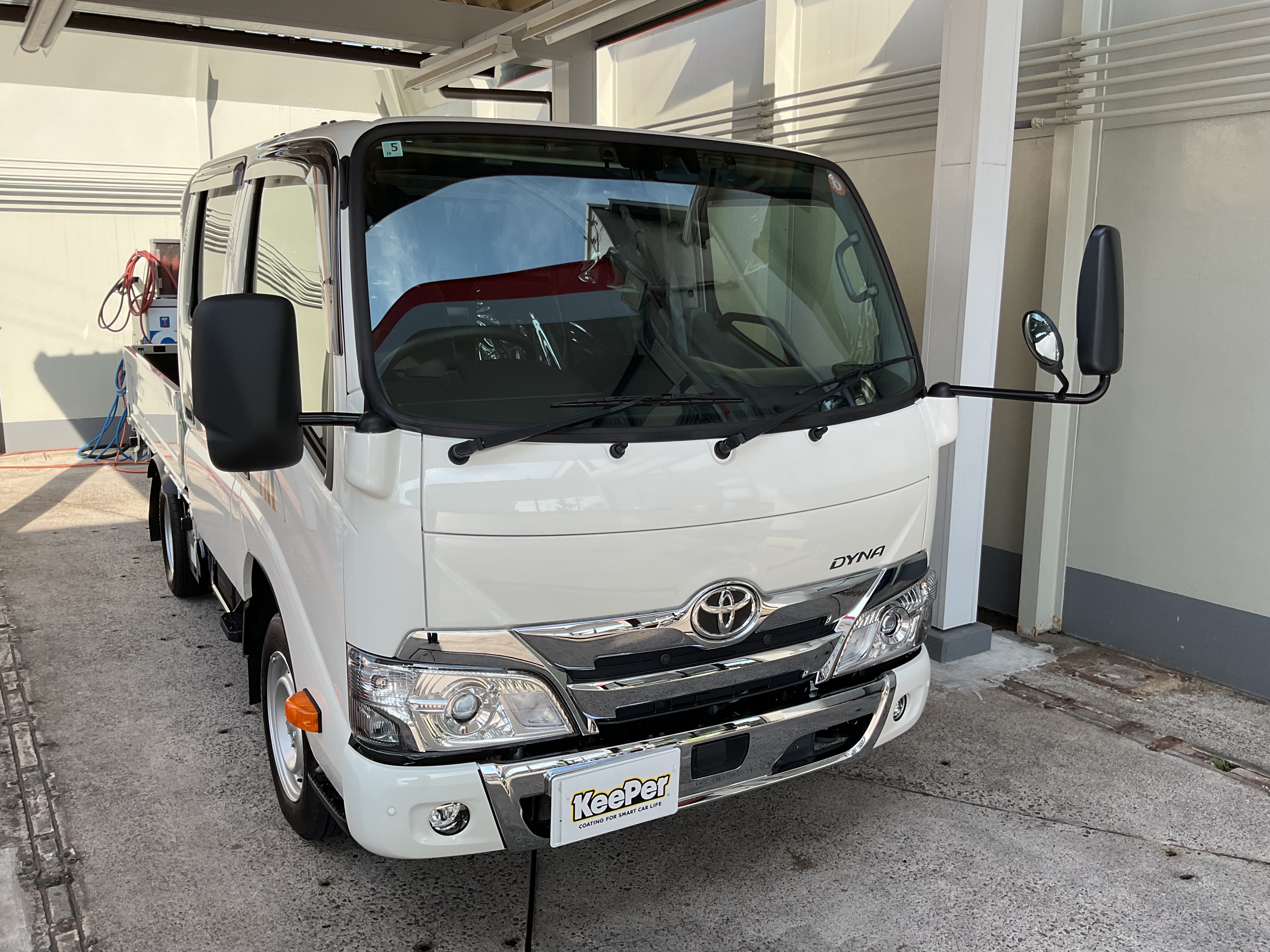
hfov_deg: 61.7
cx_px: 635
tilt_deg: -11.6
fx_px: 1064
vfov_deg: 48.2
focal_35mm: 29
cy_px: 476
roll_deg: -0.4
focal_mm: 3
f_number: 1.8
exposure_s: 1/635
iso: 16
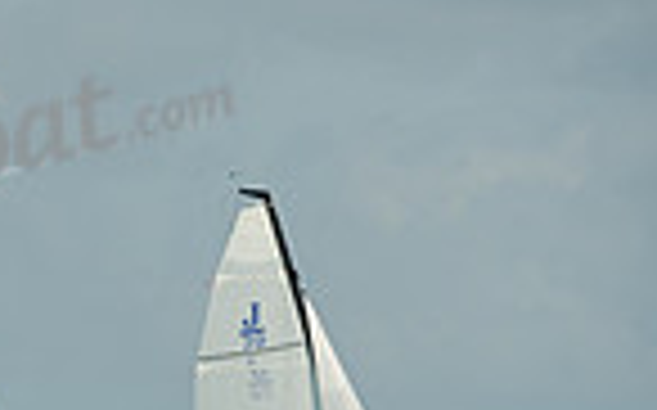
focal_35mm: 812
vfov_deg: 1.6
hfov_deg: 2.6
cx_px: -630
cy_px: 462
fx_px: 14528
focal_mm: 200
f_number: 5.6
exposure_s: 1/2000
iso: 200
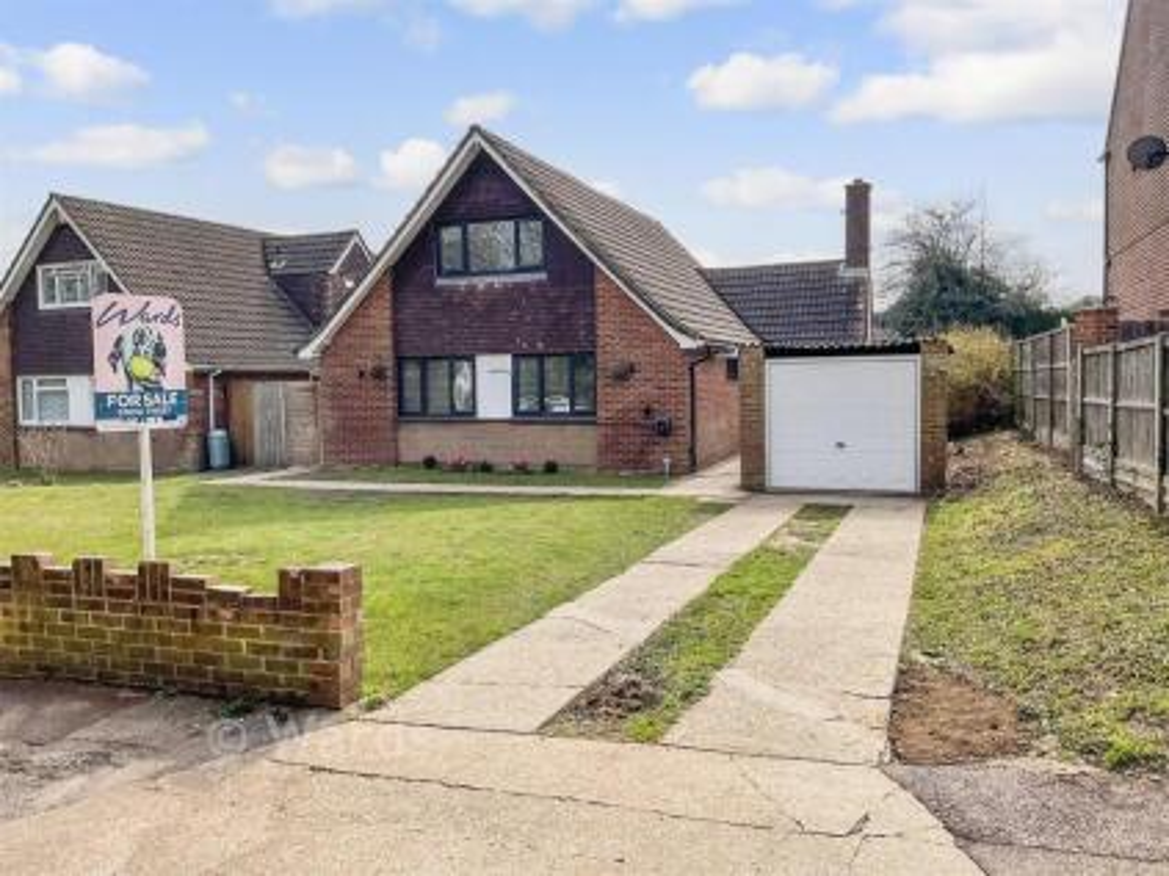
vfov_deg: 48.2
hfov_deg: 61.7
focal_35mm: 29
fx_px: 979
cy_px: 438
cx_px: 584
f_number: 1.8
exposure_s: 1/3200
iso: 16
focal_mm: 3
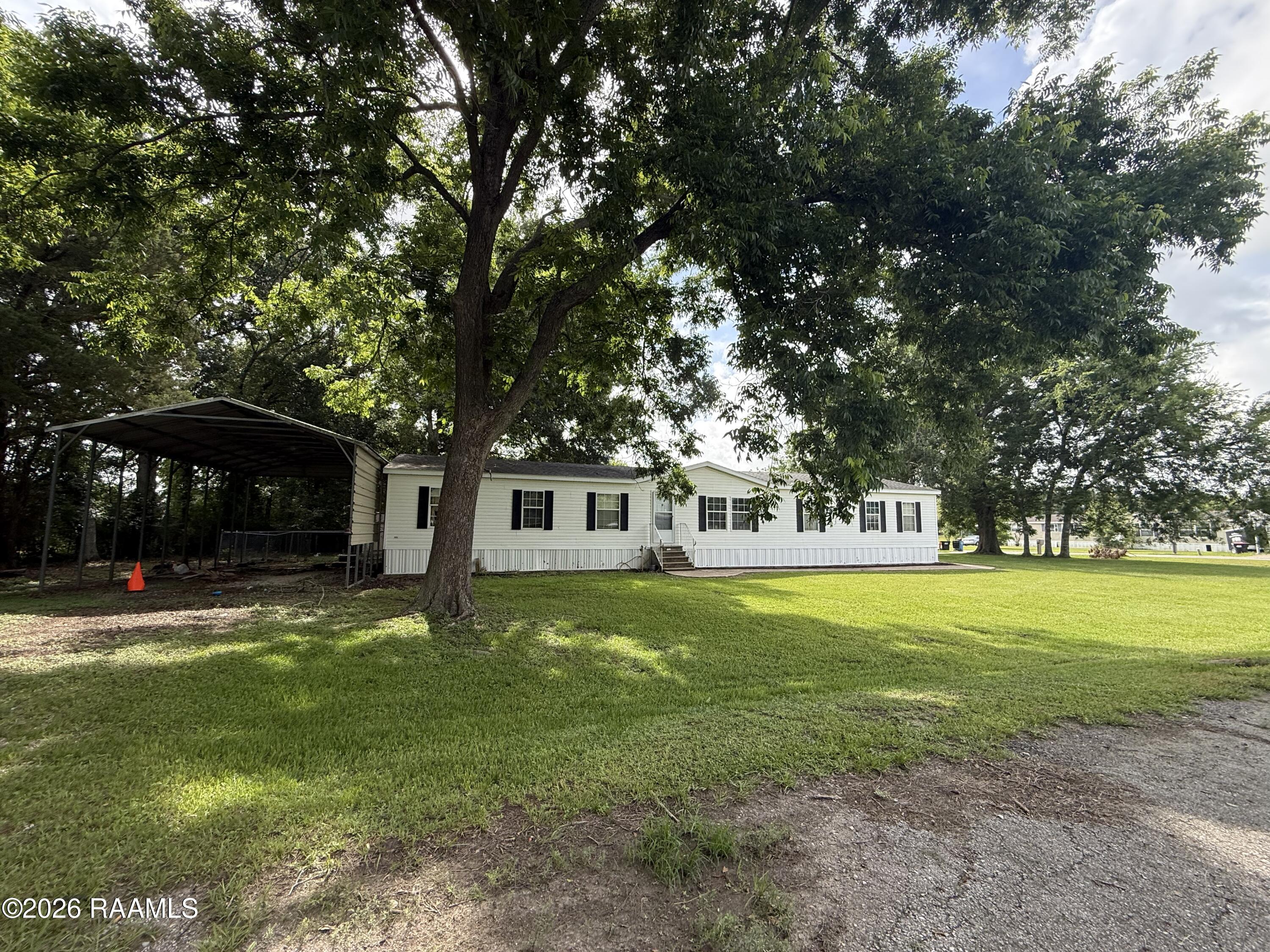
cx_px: 635
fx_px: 514
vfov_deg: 85.7
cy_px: 476
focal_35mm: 14
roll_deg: -2.1
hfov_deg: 102.1
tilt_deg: +7.9
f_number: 2.2
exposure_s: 1/510
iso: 64
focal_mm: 2.22
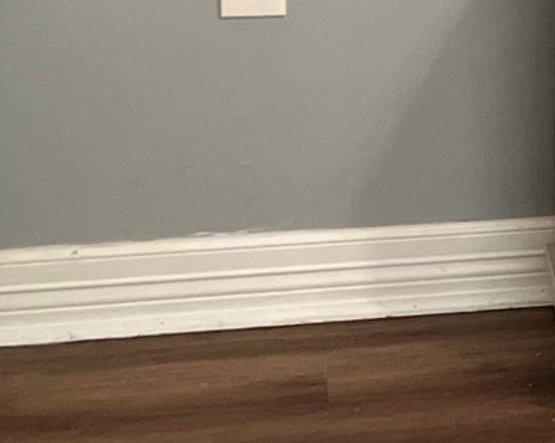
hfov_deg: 11.4
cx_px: 1369
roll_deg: -4.6
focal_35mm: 138
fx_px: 2265
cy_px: -78
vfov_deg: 11.0
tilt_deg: -12.0
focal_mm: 5.1
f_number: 1.6
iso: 400
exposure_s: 1/60
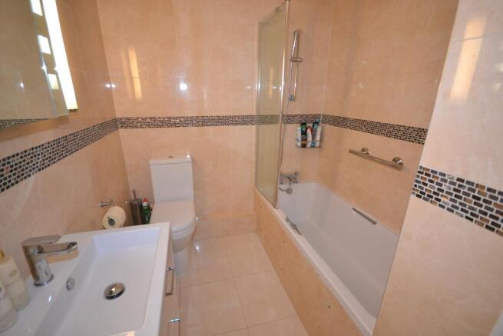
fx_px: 210
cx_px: 252
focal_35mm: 15
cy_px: 168
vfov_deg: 77.4
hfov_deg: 100.4
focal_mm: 10
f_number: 4
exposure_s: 1/60
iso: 450
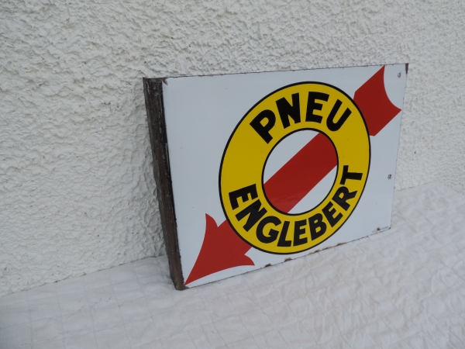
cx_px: 232
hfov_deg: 71.6
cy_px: 174
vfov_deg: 56.8
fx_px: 322
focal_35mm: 24
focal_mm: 4.3
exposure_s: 1/640
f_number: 3
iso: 80
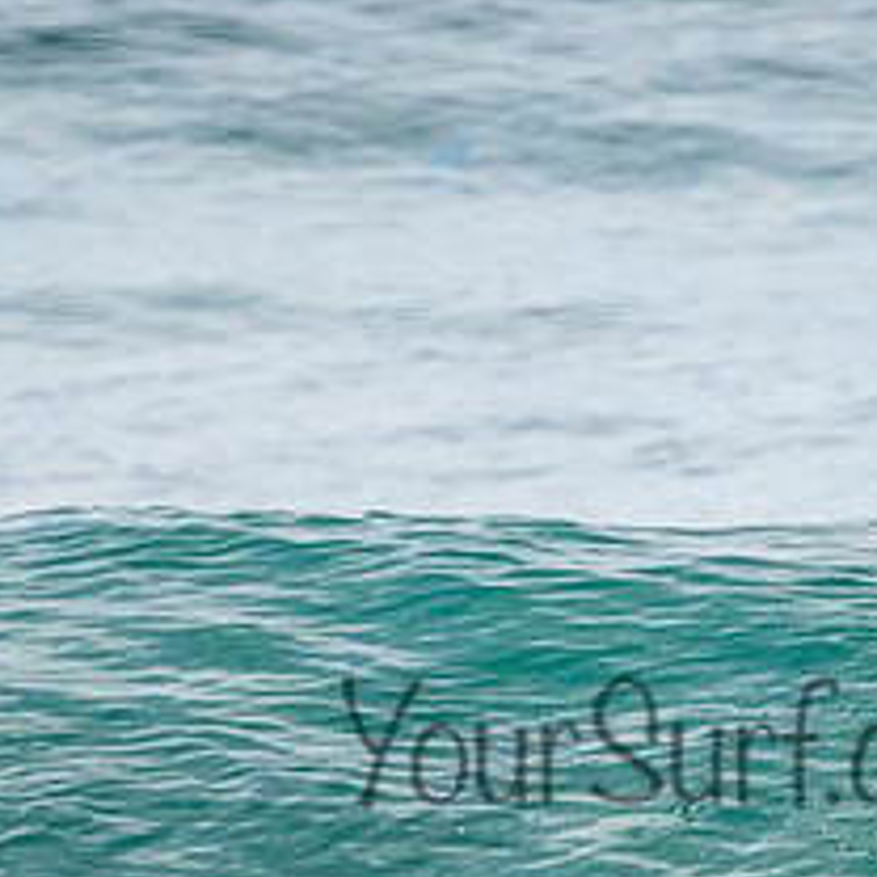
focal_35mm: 1897
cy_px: 706
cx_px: 776
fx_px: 54374
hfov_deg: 0.9
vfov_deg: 0.9
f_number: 11
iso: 6400
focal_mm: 800
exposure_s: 1/2000
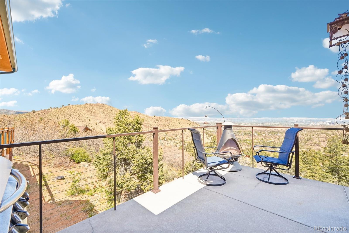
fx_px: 151
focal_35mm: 16
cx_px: 174
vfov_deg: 75.1
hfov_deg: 98.2
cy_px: 116
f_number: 8
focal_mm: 10.4
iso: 800
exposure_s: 1/400
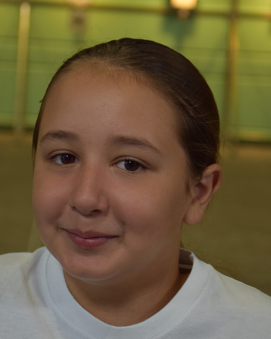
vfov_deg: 16.4
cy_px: 163
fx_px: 1173
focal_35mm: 117
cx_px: 107
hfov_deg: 13.2
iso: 400
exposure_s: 1/80
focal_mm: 50
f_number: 4.8
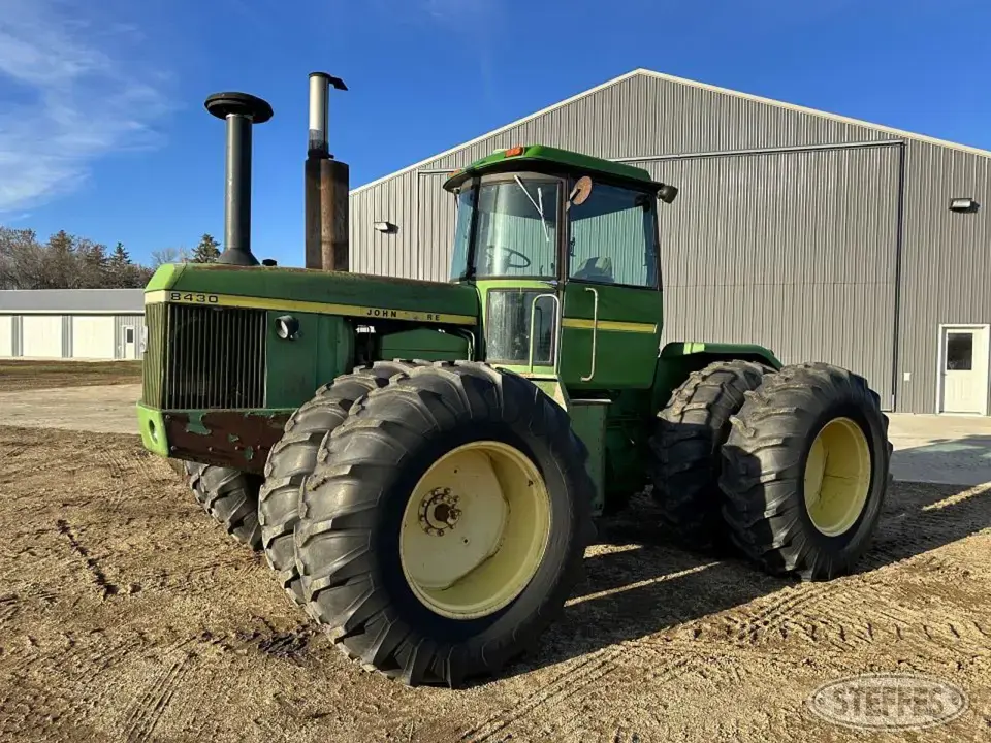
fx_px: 687
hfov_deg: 71.6
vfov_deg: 56.8
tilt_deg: +0.4
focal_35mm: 24
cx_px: 496
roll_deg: +0.4
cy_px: 372
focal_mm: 6.86
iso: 80
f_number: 1.78
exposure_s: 1/2155
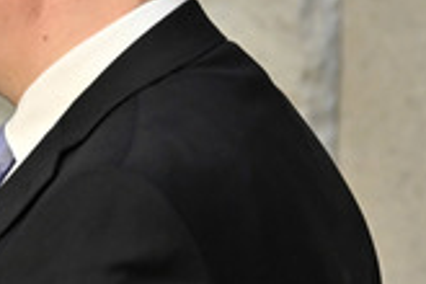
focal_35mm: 544
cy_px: 85
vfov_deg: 2.5
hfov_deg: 3.8
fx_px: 6437
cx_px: -52
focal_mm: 200
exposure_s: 1/250
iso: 2000
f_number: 8
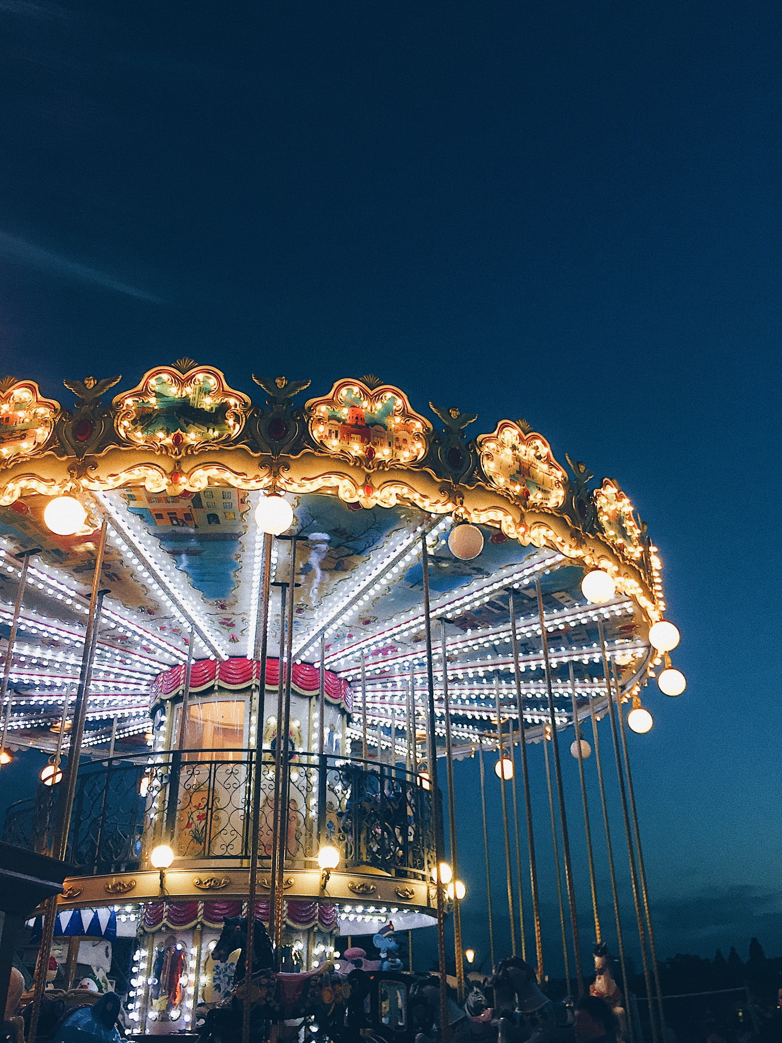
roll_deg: -0.6
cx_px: 391
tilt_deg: +28.9
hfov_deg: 48.2
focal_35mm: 29
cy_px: 522
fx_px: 874
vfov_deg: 61.7
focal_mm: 4.15
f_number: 2.2
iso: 100
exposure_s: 1/33
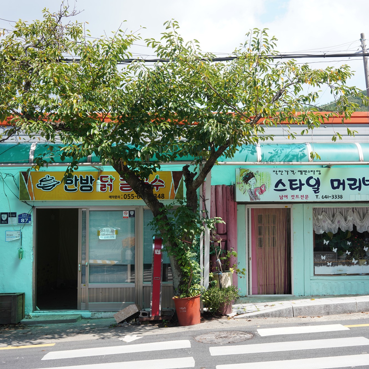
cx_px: 215
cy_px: 183
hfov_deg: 37.5
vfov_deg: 37.6
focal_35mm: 45
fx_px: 543
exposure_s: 1/100
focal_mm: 35
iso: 200
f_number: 11
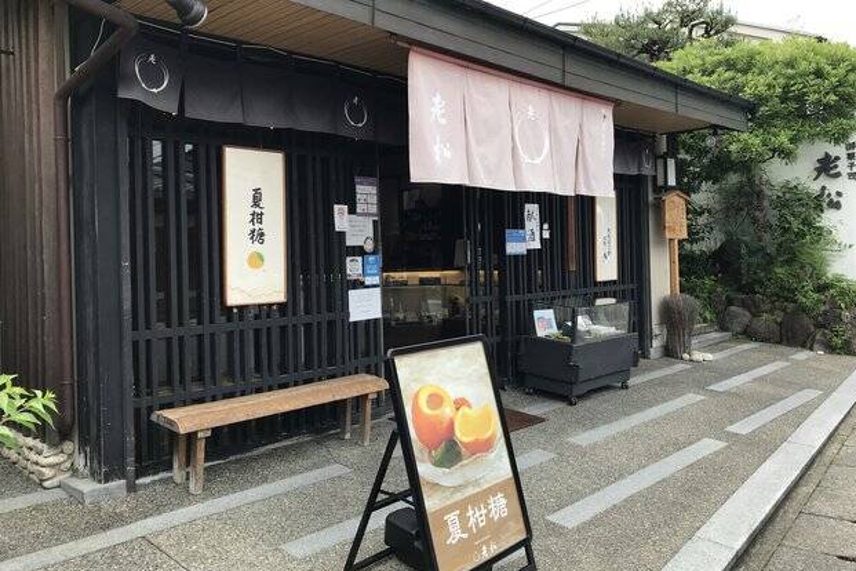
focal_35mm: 30
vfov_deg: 43.6
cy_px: 265
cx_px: 419
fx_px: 713
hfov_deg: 61.9
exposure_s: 1/742
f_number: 1.8
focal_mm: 3.99
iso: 20
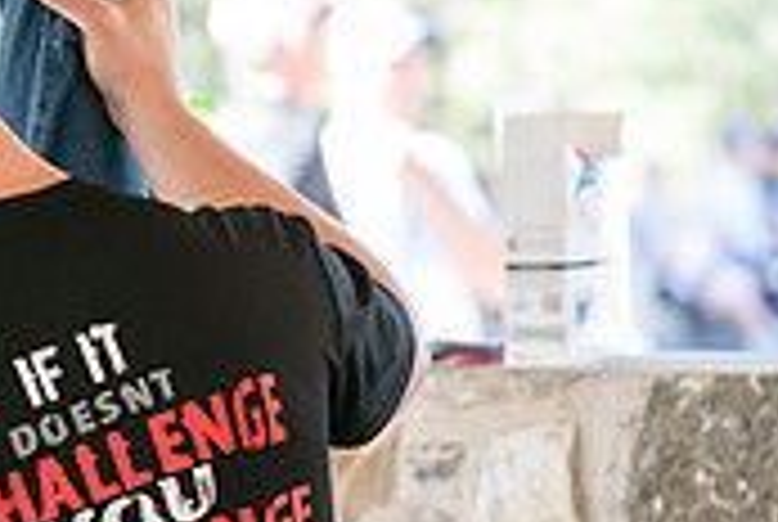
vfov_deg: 3.5
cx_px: 4
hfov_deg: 5.2
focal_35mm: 395
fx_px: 8551
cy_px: 403
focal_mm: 113
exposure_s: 1/500
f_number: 4
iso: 2000
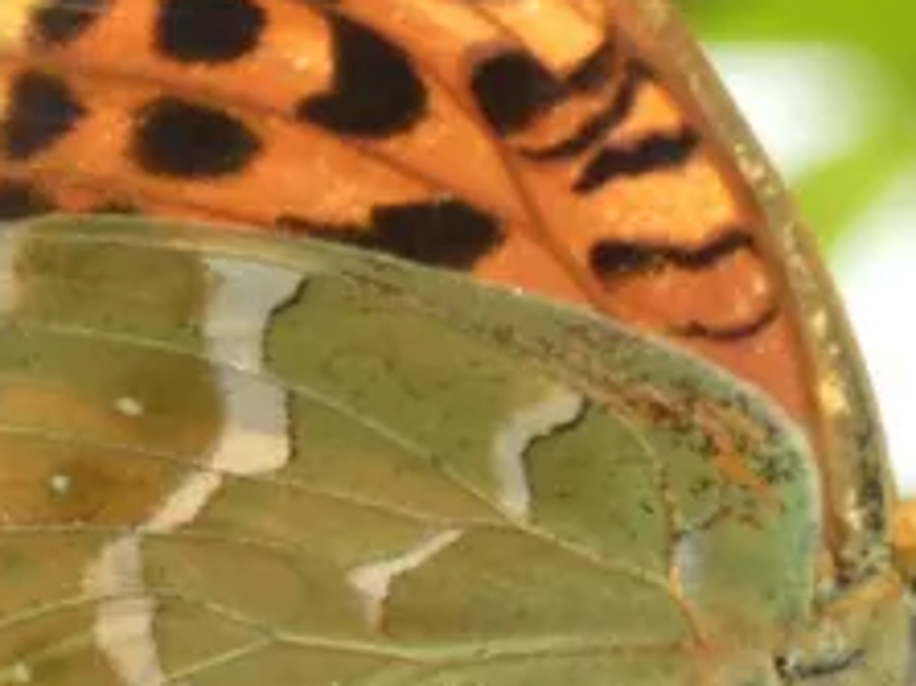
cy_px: 370
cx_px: 637
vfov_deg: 2.9
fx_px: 13435
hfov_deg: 3.9
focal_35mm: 508
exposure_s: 1/80
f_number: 5.5
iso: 80
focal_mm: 31.7
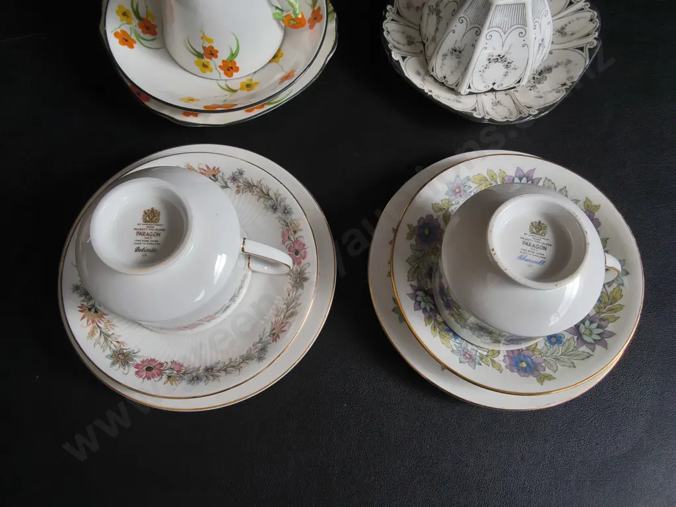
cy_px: 254
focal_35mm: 27
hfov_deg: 65.3
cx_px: 338
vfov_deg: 51.4
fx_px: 527
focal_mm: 2.87
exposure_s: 1/131
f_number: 2
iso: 32
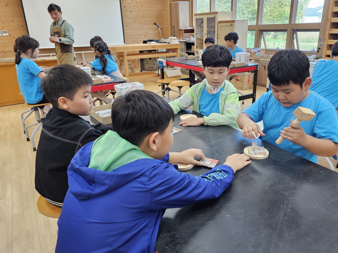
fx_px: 254
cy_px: 117
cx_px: 186
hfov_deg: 67.1
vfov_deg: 53.0
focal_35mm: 26
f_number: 1.7
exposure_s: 1/120
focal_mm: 6.3
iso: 160
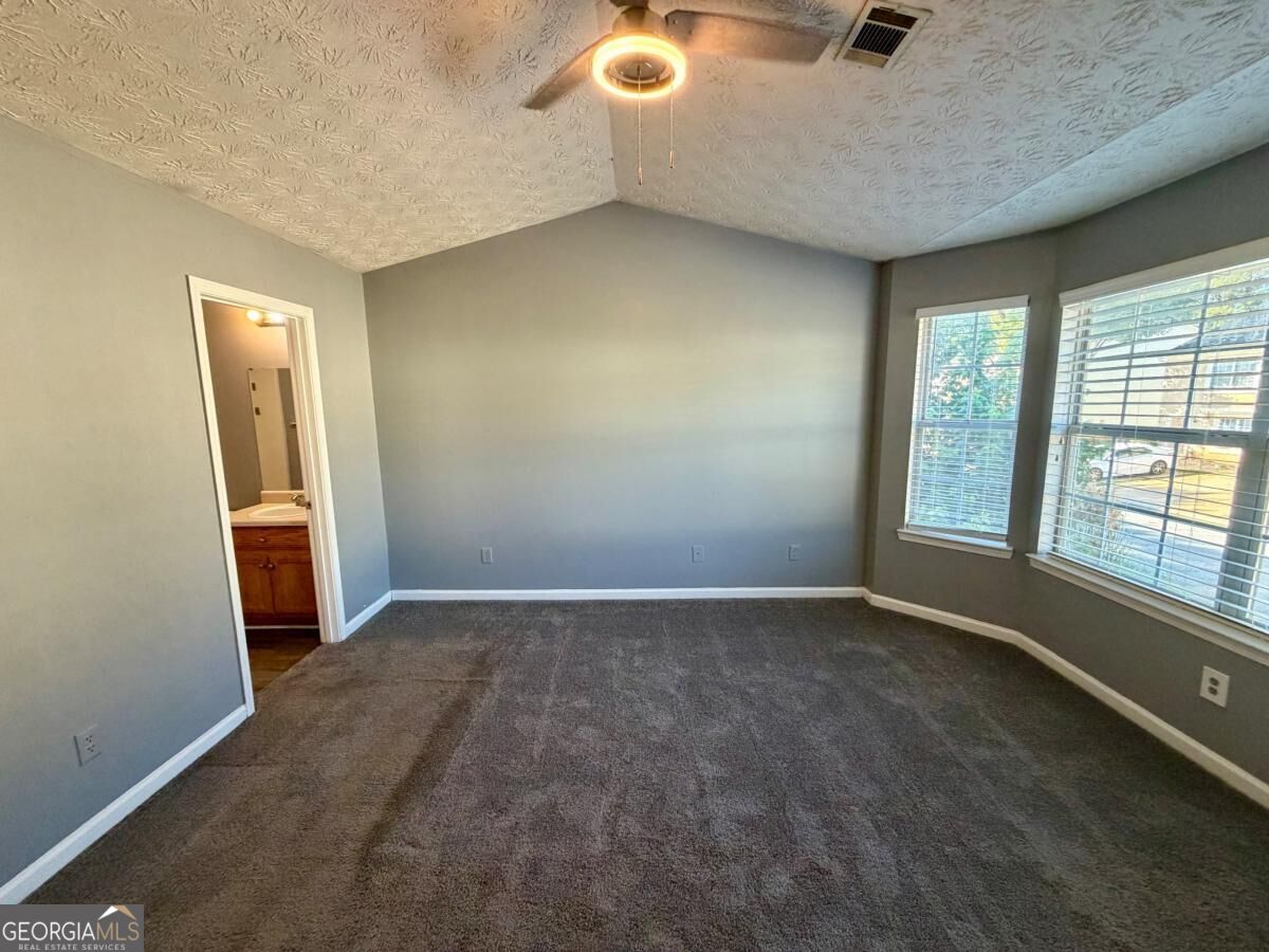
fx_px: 513
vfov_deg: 85.7
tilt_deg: -8.9
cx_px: 634
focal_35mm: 14
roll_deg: +0.5
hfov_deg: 102.1
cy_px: 476
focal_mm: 2.22
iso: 200
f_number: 2.2
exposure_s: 1/121
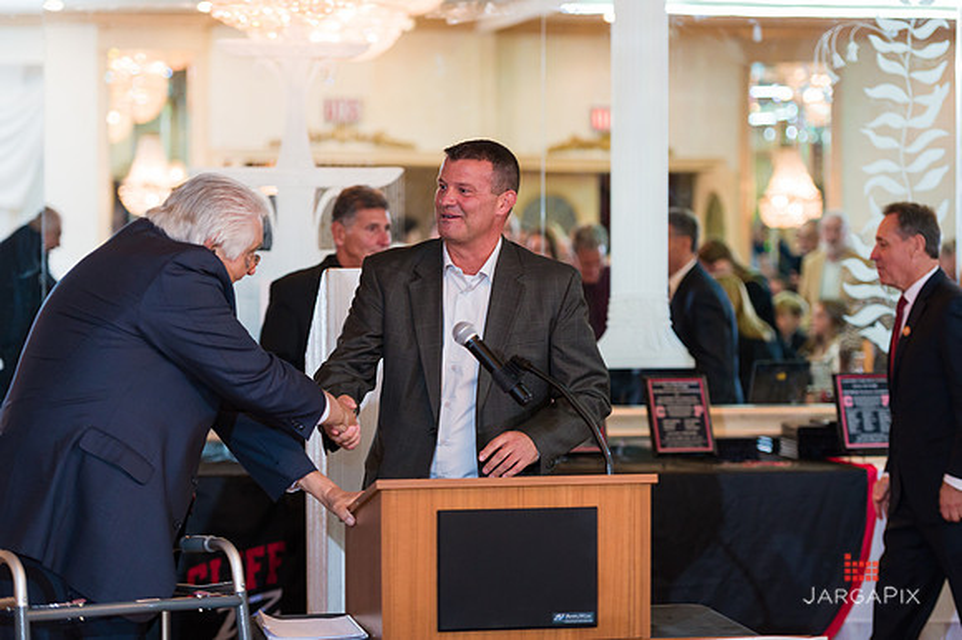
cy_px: 320
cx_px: 482
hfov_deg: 18.0
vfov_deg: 12.0
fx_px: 3044
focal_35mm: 114
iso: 1250
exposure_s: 1/200
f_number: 3.2
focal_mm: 112
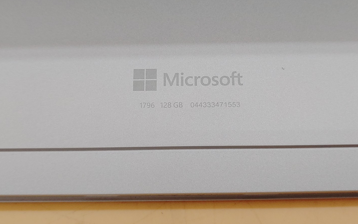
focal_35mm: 44
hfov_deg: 45.3
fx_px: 429
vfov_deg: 29.2
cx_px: 179
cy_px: 92
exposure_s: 1/133
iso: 50
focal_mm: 4.36
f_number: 1.8
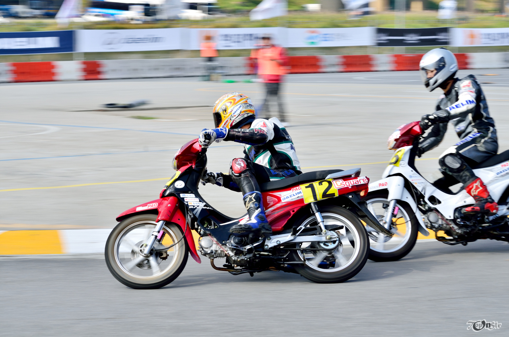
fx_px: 1524
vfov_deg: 12.6
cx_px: 254
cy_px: 168
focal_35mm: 108
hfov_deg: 19.0
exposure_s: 1/125
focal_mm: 72
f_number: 11
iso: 100
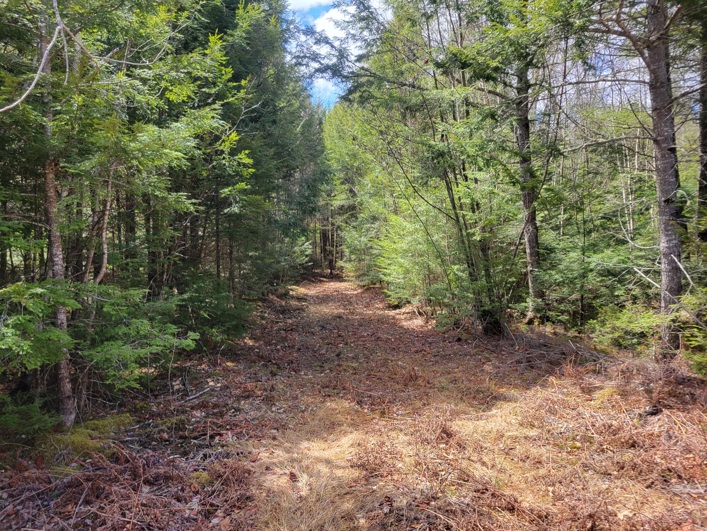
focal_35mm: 26
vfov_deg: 53.1
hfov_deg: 67.3
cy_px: 266
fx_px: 531
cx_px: 354
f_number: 1.8
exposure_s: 1/380
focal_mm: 5.4
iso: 40
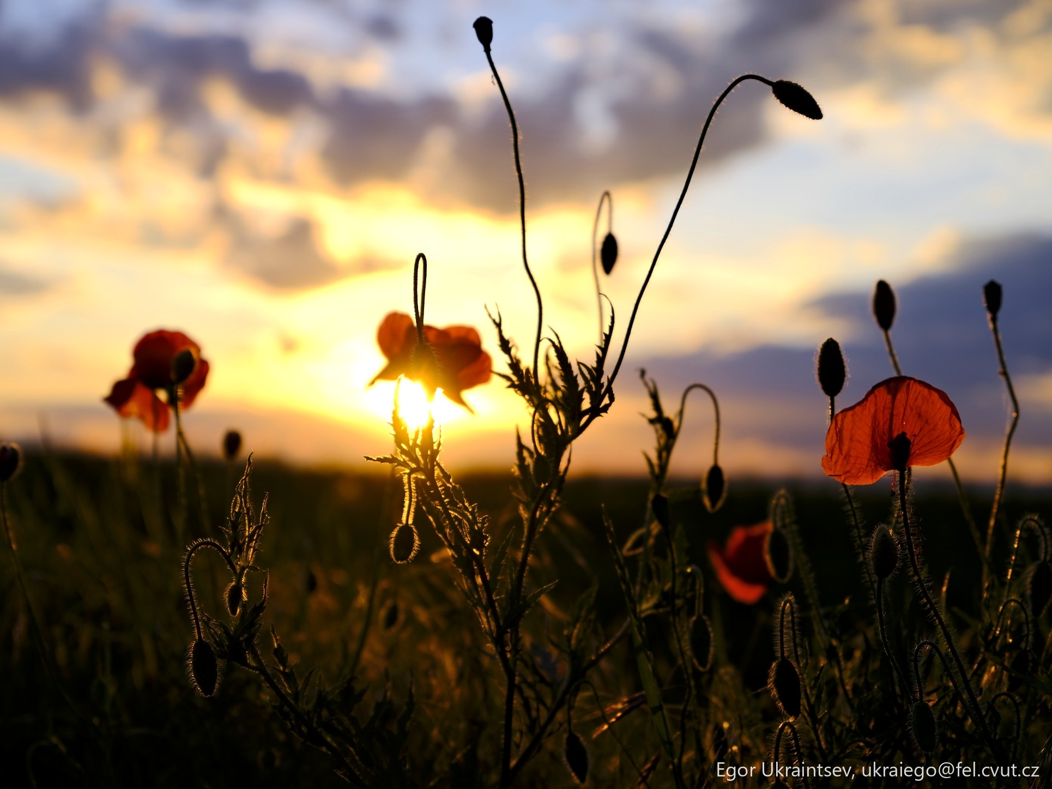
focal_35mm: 57
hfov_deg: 33.8
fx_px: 1732
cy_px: 385
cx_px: 507
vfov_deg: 25.7
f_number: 5.6
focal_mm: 70
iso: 100
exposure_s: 1/220
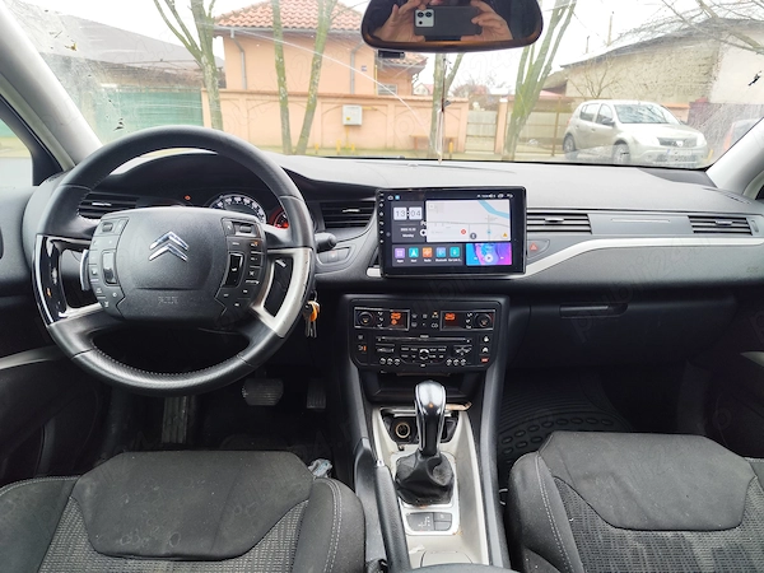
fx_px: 508
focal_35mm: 23
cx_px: 382
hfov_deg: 73.9
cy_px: 286
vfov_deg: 58.9
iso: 125
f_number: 1.65
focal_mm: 6.19
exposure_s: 1/50
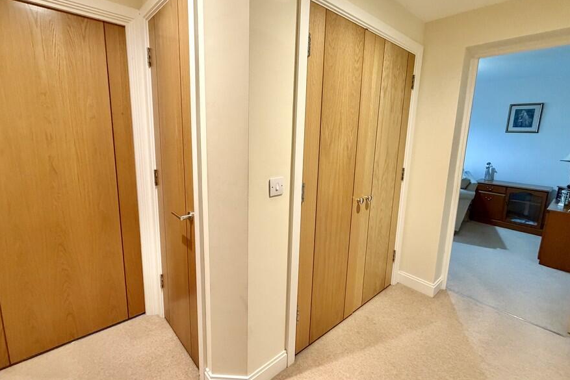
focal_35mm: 17
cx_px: 291
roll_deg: -1.8
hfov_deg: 93.3
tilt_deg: -9.6
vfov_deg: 70.4
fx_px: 269
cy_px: 180
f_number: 2.2
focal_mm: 2.22
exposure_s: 1/50
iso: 500
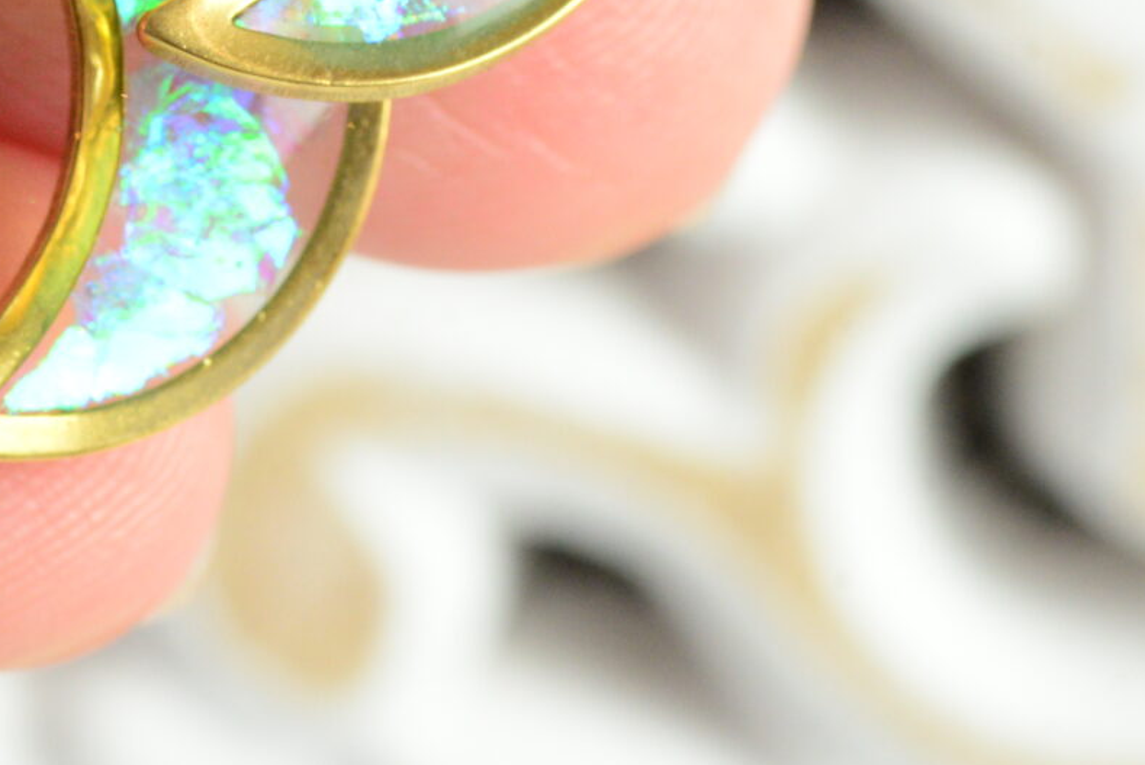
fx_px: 9292
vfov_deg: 4.7
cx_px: 186
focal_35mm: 292
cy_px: -356
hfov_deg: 7.0
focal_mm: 90
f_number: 16
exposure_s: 1/100
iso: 2000
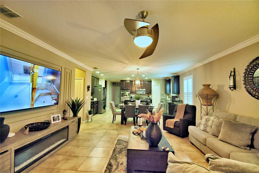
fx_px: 108
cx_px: 130
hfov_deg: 100.4
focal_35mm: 15
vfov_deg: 77.3
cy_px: 86
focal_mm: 10
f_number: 4.5
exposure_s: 1/30
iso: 800
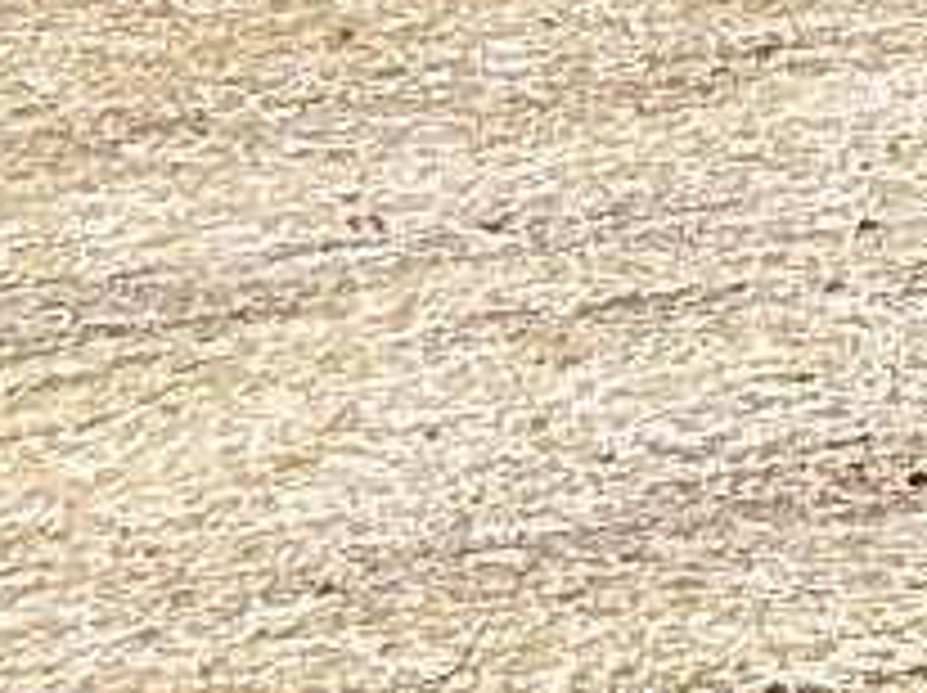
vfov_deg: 3.5
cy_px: -1148
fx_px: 11234
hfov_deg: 4.6
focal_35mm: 420
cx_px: 2614
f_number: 3.8
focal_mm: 9.7
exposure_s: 1/640
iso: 125
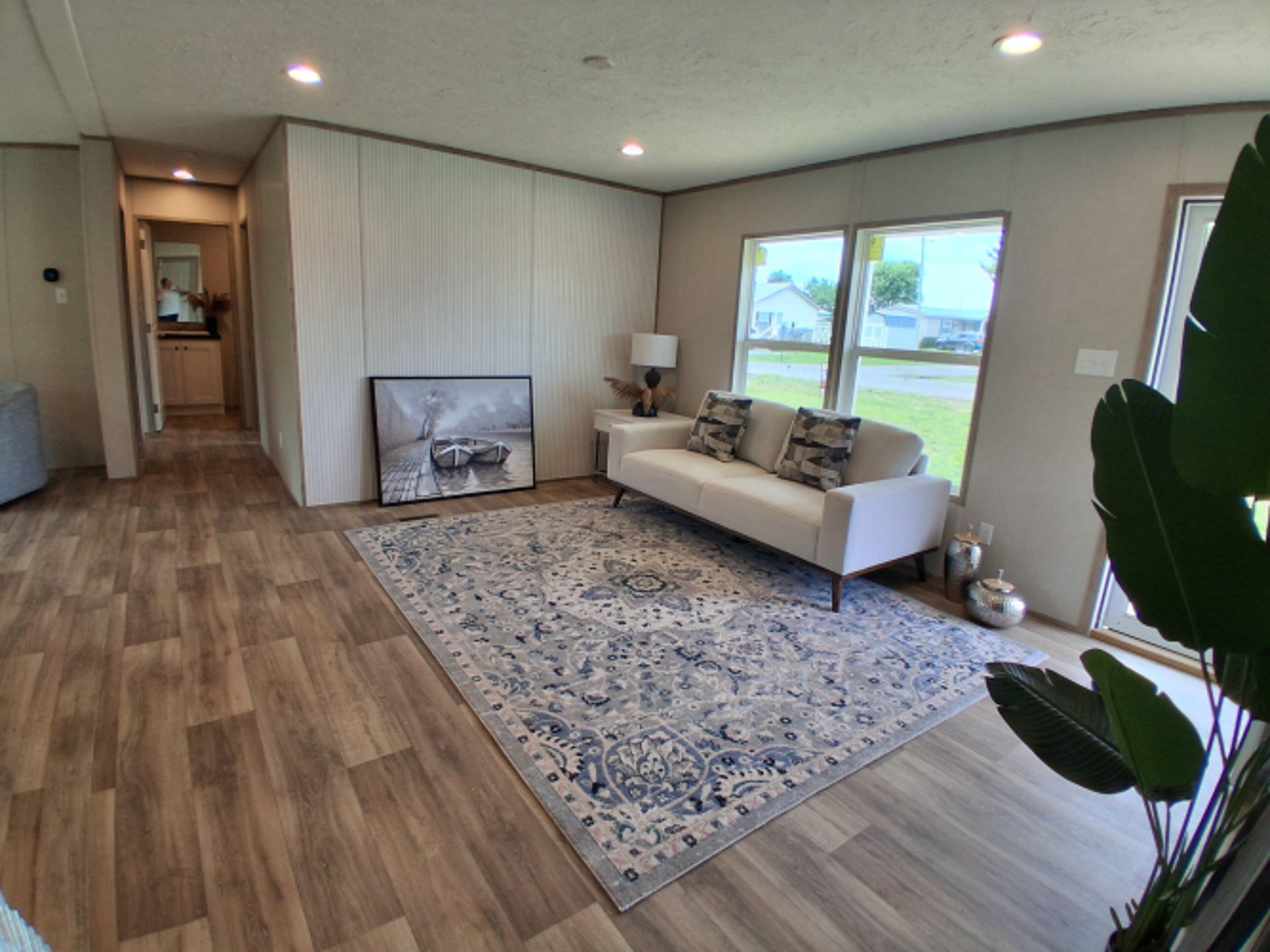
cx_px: 635
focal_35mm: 17
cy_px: 476
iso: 50
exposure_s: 1/120
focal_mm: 1.4
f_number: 2.2
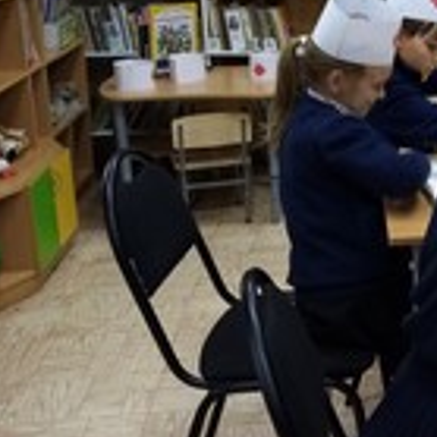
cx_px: 597
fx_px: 943
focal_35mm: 66
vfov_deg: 25.8
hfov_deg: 22.7
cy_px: 119
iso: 126
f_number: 1.8
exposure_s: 1/33.3
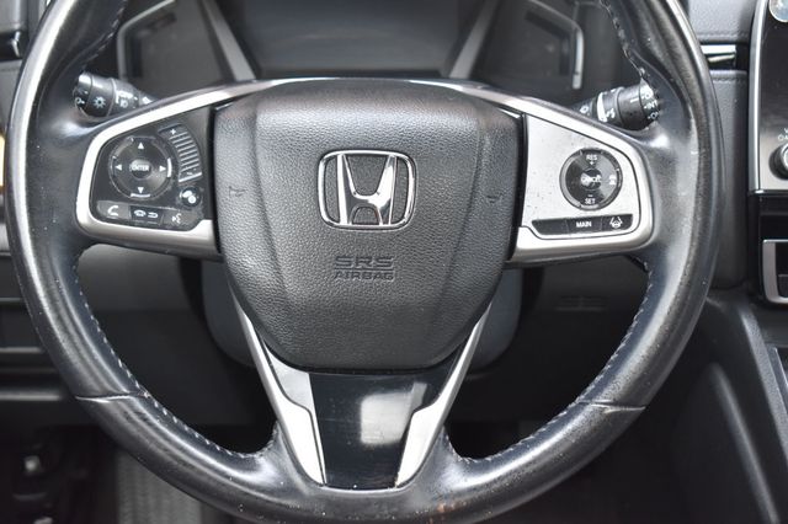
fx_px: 1477
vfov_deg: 20.1
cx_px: 394
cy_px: 262
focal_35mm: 68
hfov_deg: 29.9
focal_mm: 45
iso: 800
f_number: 5.6
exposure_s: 1/125
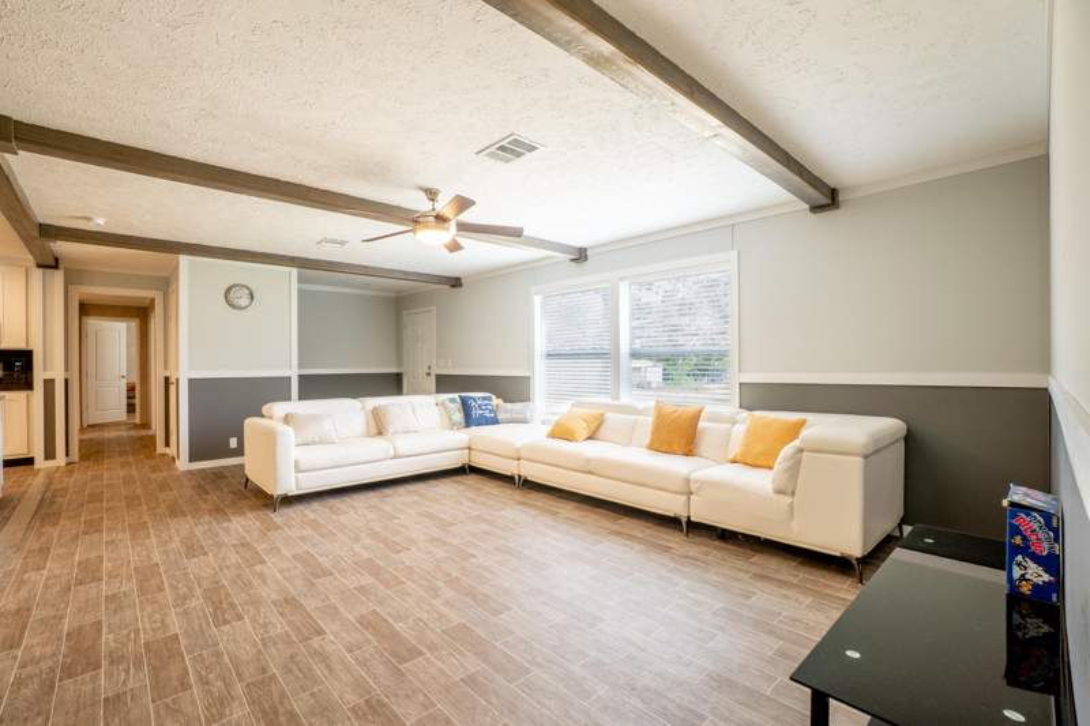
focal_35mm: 15
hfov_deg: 100.4
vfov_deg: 77.3
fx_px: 454
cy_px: 363
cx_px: 545
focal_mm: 10
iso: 100
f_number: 8
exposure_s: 1/5
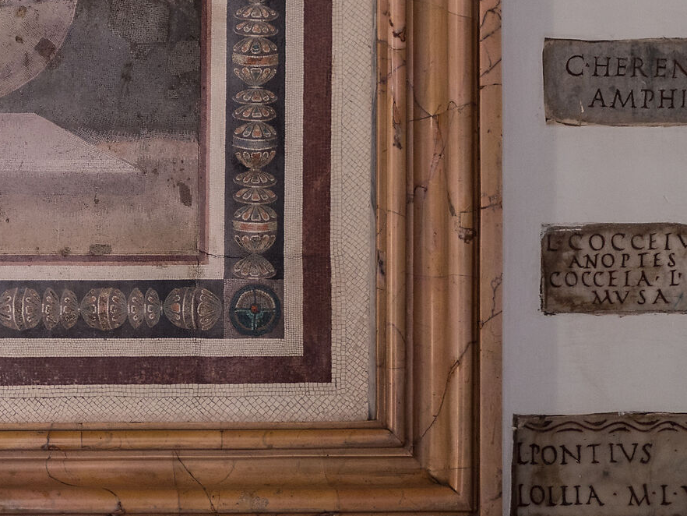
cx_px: -203
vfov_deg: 6.3
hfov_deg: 8.3
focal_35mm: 234
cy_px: -68
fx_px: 4645
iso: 320
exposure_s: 1/100
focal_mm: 43
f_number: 1.7
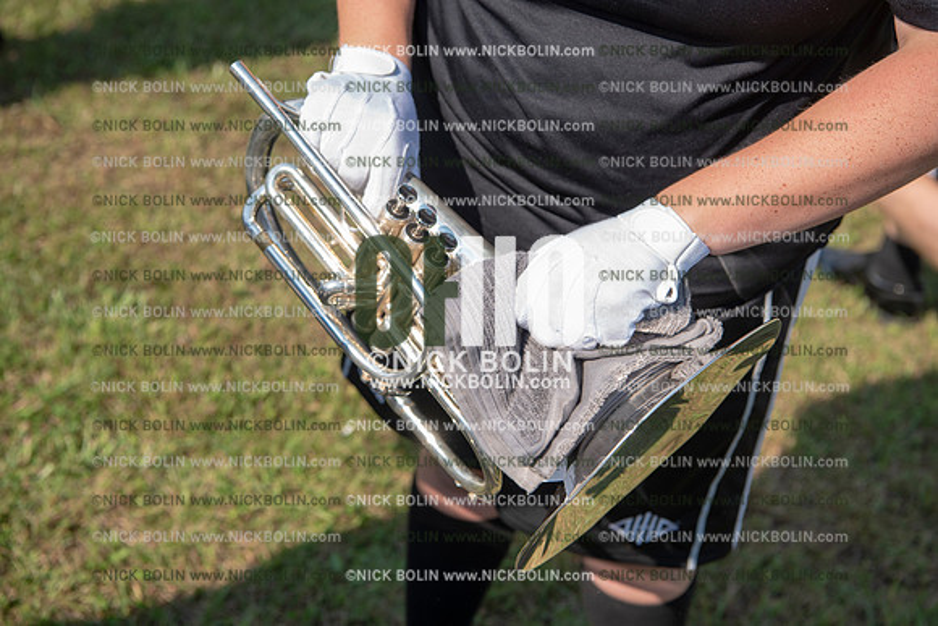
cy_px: 313
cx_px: 469
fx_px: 1616
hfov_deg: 32.4
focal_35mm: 62
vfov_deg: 21.9
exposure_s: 1/640
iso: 200
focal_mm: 62
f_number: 5.6
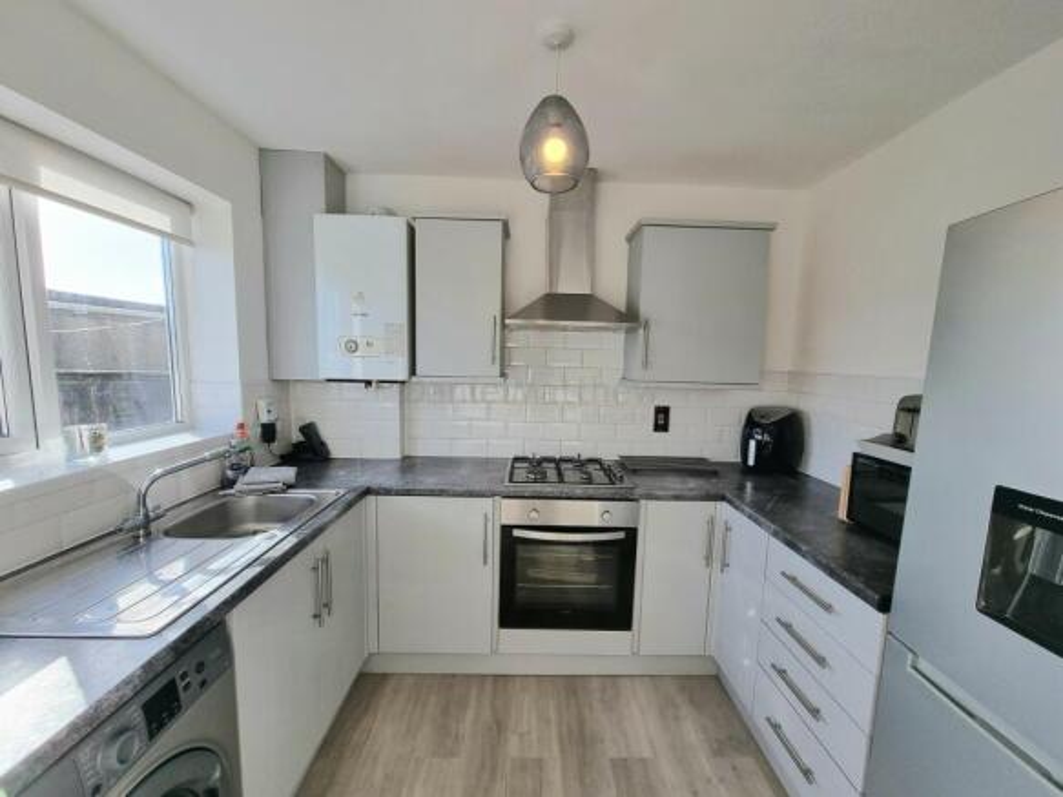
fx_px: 399
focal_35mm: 13
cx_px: 532
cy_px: 398
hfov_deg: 106.2
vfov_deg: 89.9
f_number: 2.2
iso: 50
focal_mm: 2.2
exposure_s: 1/400
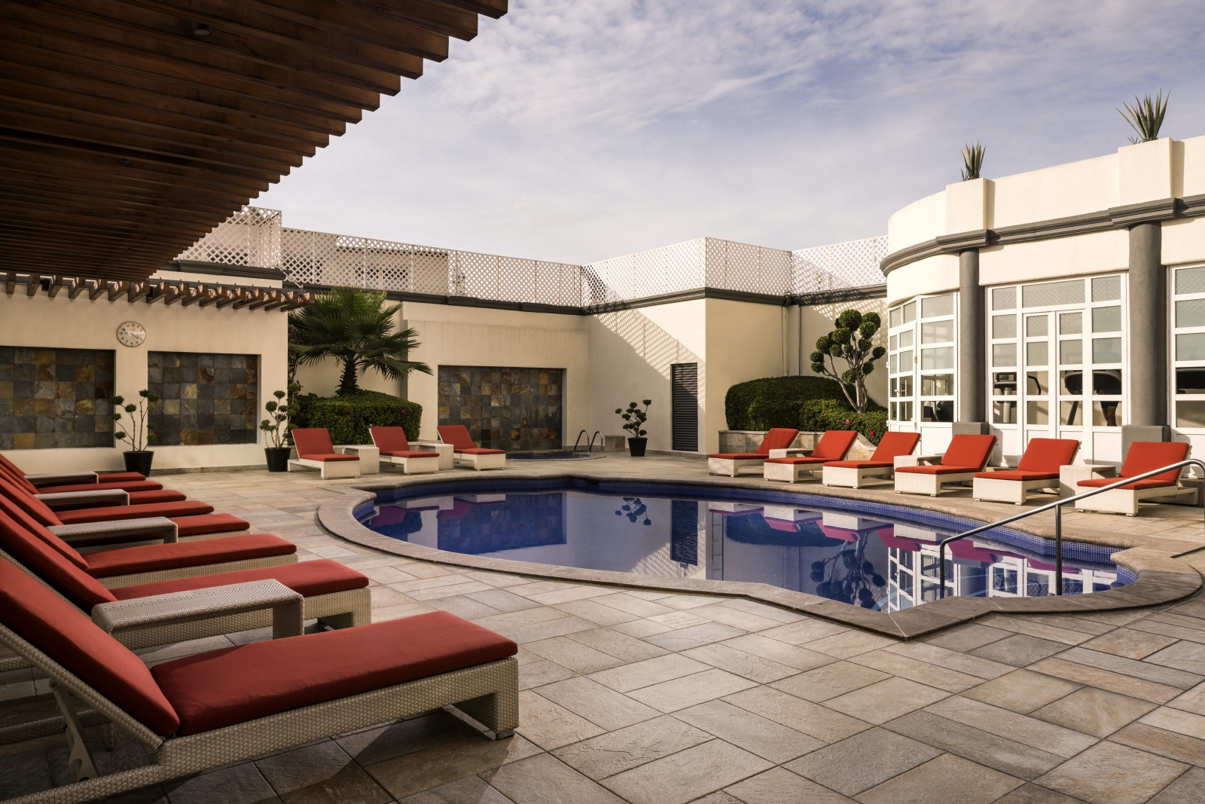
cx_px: 602
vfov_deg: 53.1
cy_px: 402
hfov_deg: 73.7
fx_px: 803
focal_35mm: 24
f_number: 11
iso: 100
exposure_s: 1/125
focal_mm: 24
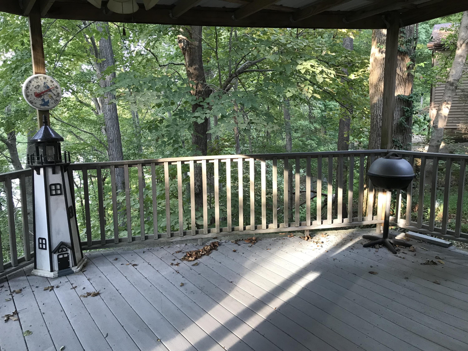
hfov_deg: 63.4
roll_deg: +1.1
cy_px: 176
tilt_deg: -9.1
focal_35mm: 28
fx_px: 379
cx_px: 234
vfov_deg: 49.7
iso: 25
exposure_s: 1/30
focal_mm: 3.99
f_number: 1.8
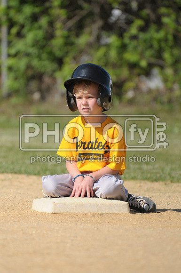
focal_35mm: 435
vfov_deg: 4.7
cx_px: 90
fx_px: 3290
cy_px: 136
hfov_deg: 3.2
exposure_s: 1/5000
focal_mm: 290
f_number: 4
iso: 640
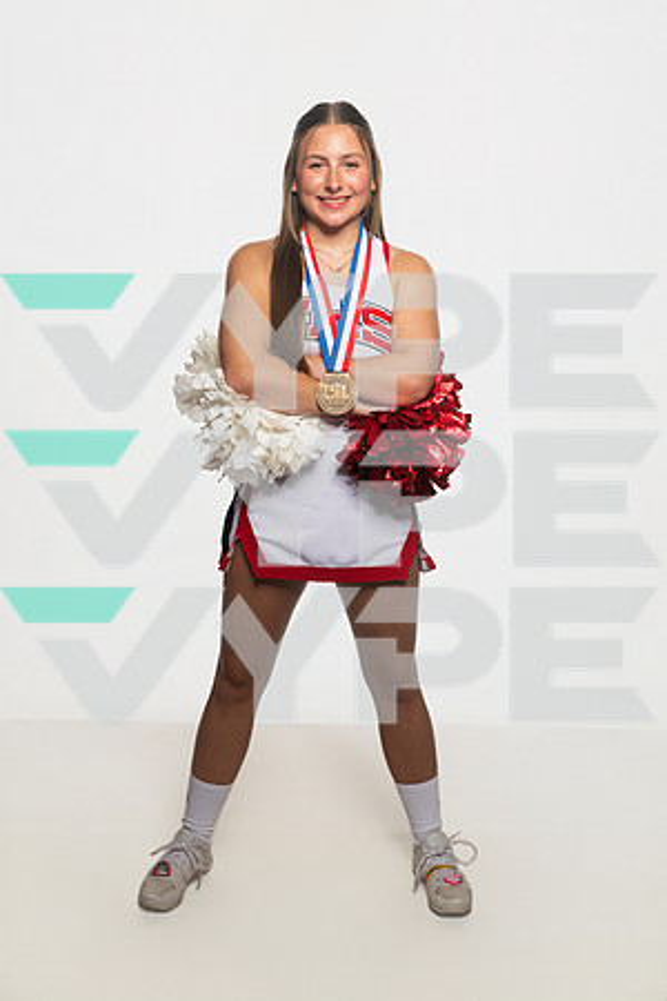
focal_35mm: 55
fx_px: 1528
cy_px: 500
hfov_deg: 24.6
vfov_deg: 36.2
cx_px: 334
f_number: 6.3
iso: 500
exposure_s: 1/200
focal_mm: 55
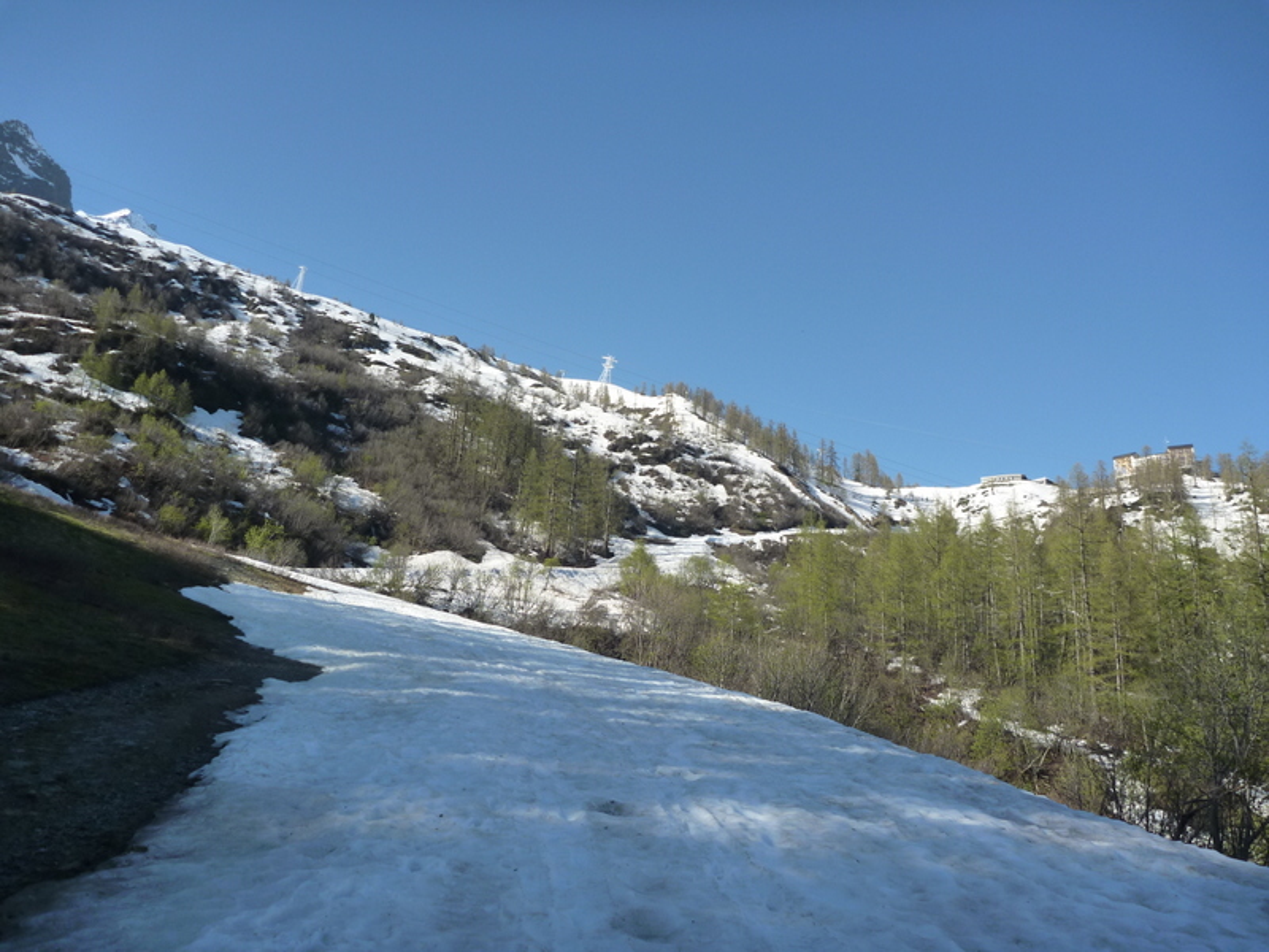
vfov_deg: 49.7
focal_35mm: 28
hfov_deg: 63.4
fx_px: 1026
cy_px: 476
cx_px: 634
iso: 125
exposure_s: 1/640
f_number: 3.3
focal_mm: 4.9
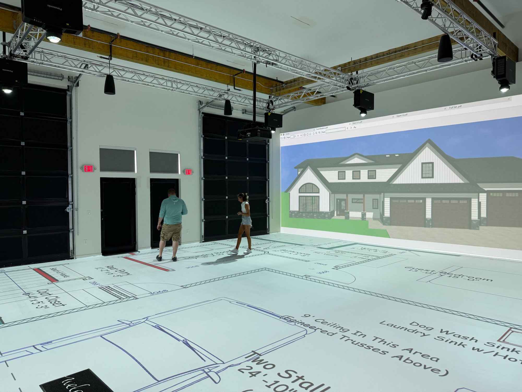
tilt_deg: -1.6
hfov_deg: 71.6
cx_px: 261
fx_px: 362
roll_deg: +0.6
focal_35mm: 24
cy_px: 196
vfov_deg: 56.8
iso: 100
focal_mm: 6.76
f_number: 1.78
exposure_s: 1/60
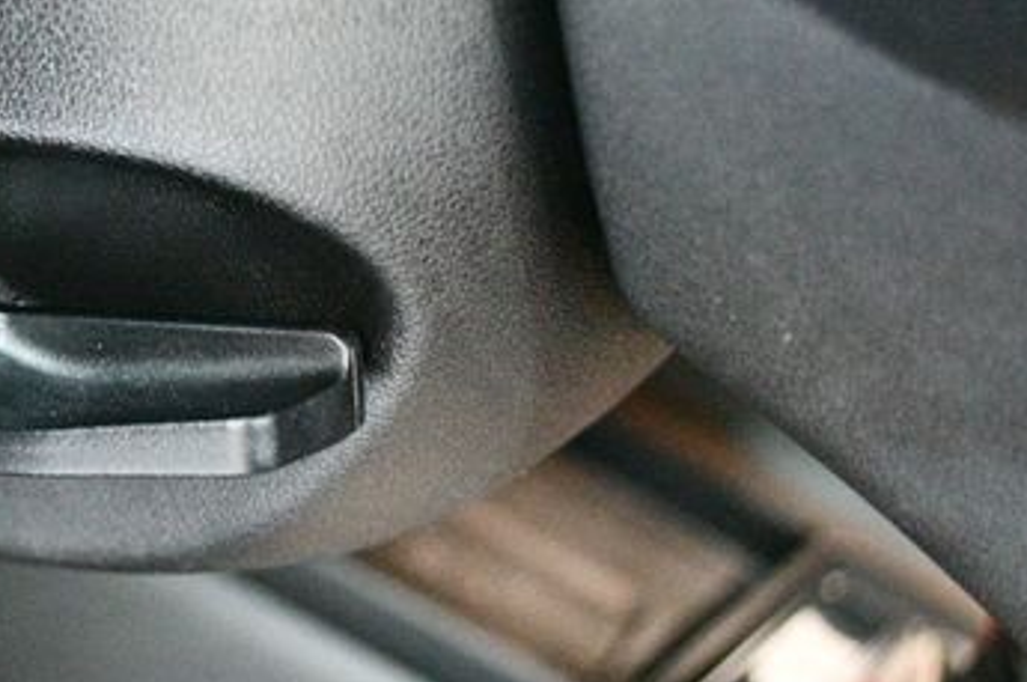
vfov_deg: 17.4
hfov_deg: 25.2
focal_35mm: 78
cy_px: 298
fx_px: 2222
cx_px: 107
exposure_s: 1/25
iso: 12800
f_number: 4.5
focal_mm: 28
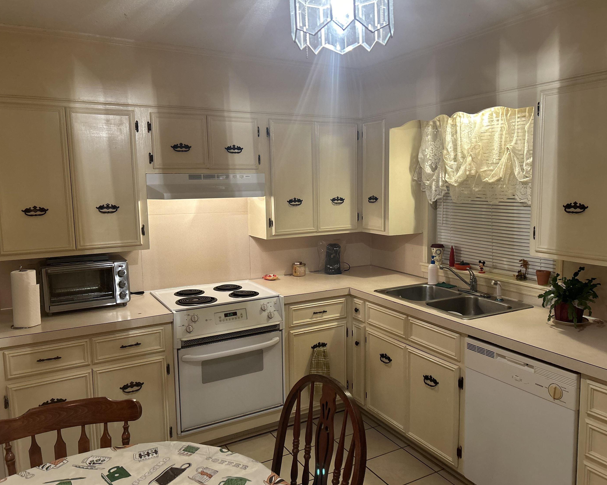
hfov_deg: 62.1
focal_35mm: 28
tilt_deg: -6.9
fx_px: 503
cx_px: 329
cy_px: 237
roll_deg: +1.1
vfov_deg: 51.5
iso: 200
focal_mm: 5.7
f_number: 1.5
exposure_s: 1/60
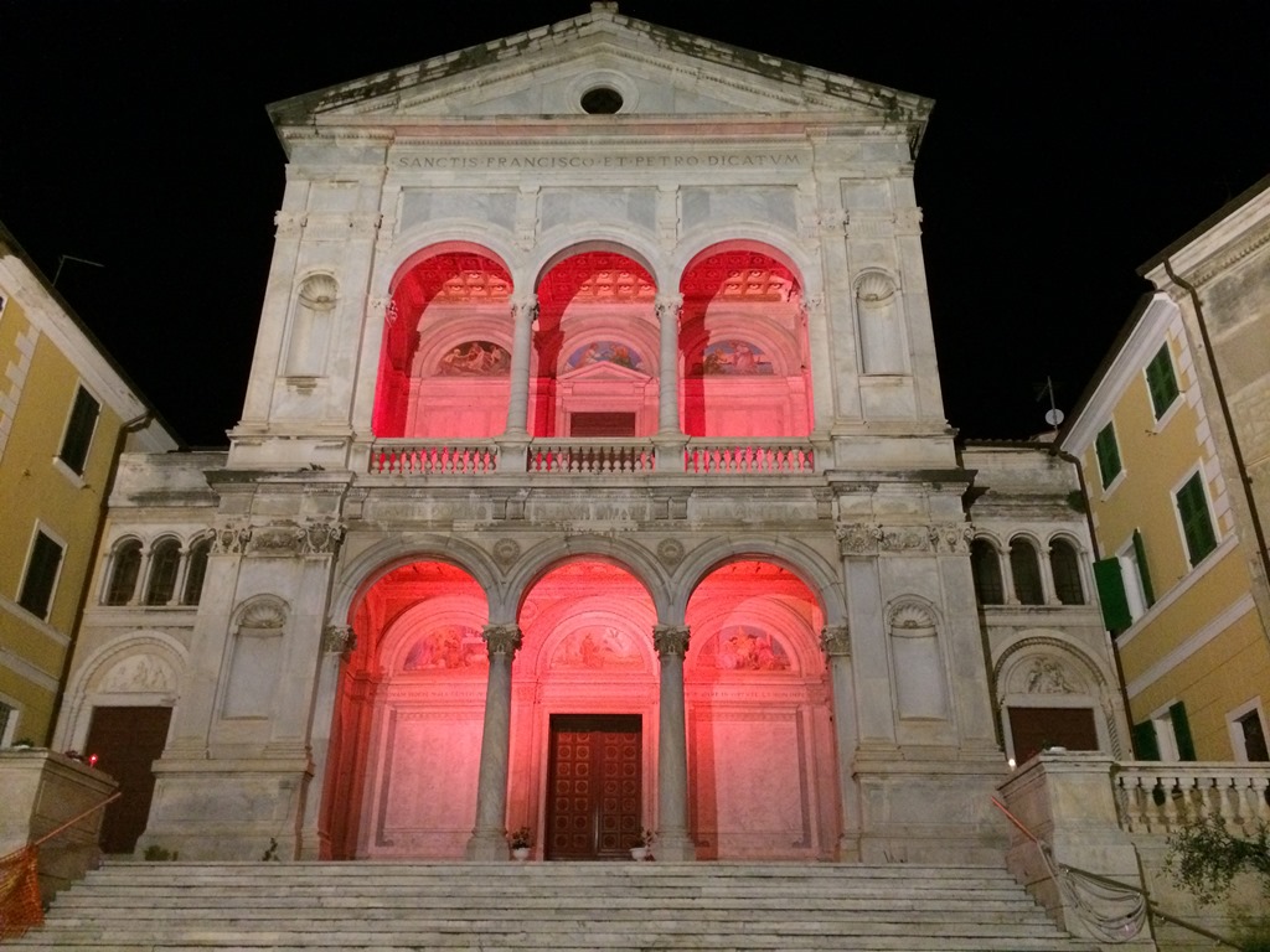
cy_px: 476
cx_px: 635
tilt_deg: +26.4
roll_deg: +2.3
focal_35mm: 29
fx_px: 1064
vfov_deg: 48.2
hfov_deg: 61.7
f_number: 2.2
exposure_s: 1/17
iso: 500
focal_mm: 4.15
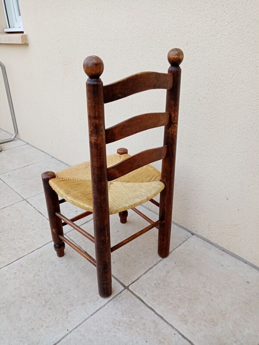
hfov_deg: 53.1
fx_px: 259
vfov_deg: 67.3
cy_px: 172
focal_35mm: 26
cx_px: 130
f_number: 1.8
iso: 154
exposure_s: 1/100
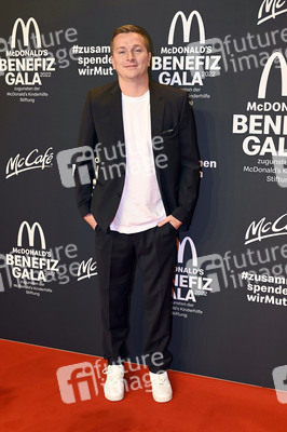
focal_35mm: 42
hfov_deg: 31.8
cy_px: 216
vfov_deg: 46.4
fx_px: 503
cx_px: 144
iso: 640
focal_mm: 42
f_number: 6.3
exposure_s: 1/60
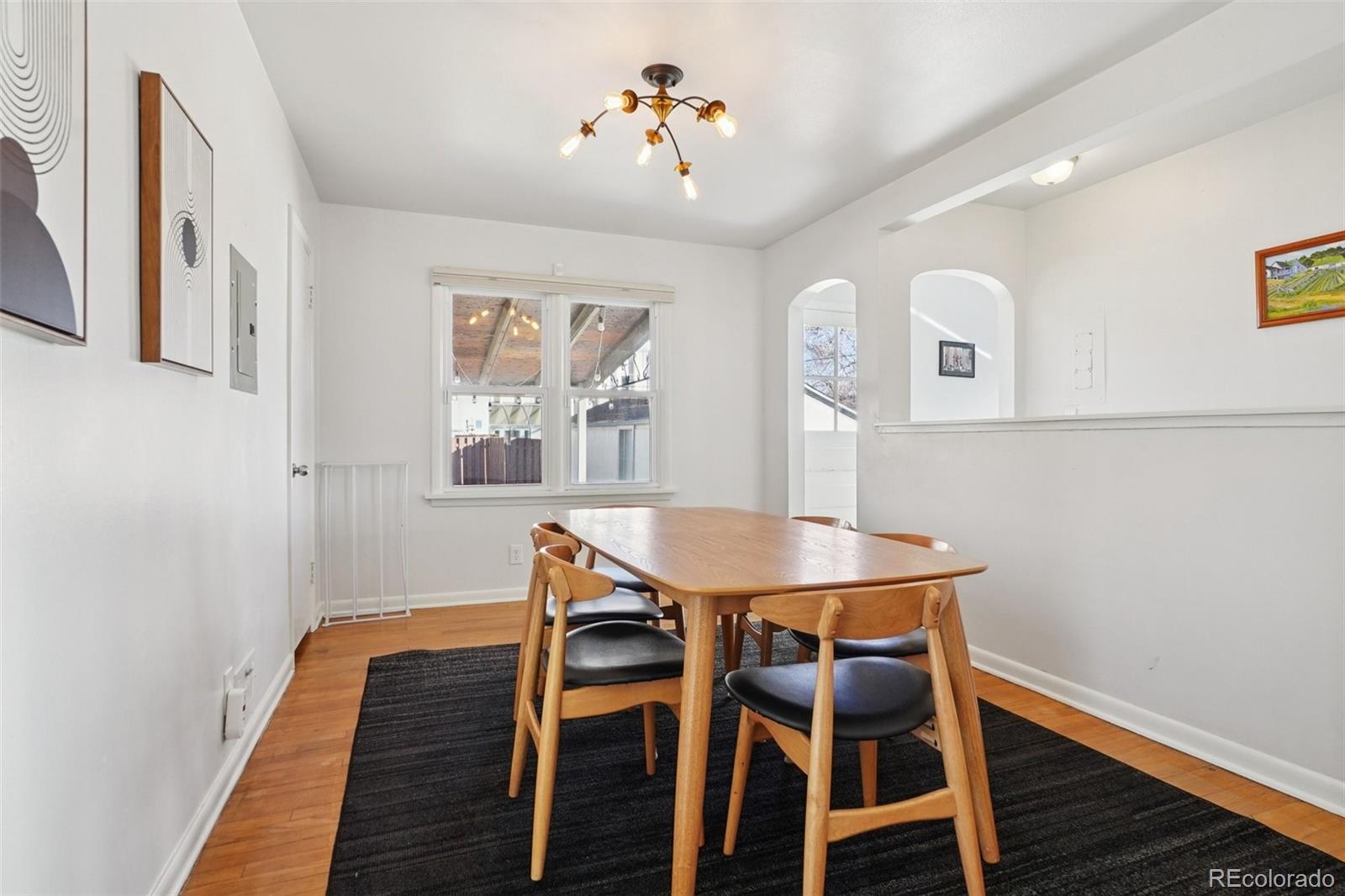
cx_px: 672
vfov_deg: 67.4
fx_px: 672
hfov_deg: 90.0
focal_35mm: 18
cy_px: 448
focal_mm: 12
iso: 400
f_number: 8
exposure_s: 1/25
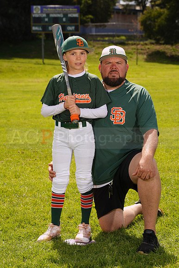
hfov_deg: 13.7
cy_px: 134
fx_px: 745
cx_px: 90
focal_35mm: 100
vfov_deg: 20.4
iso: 80
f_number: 9
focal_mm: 100
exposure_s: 1/160
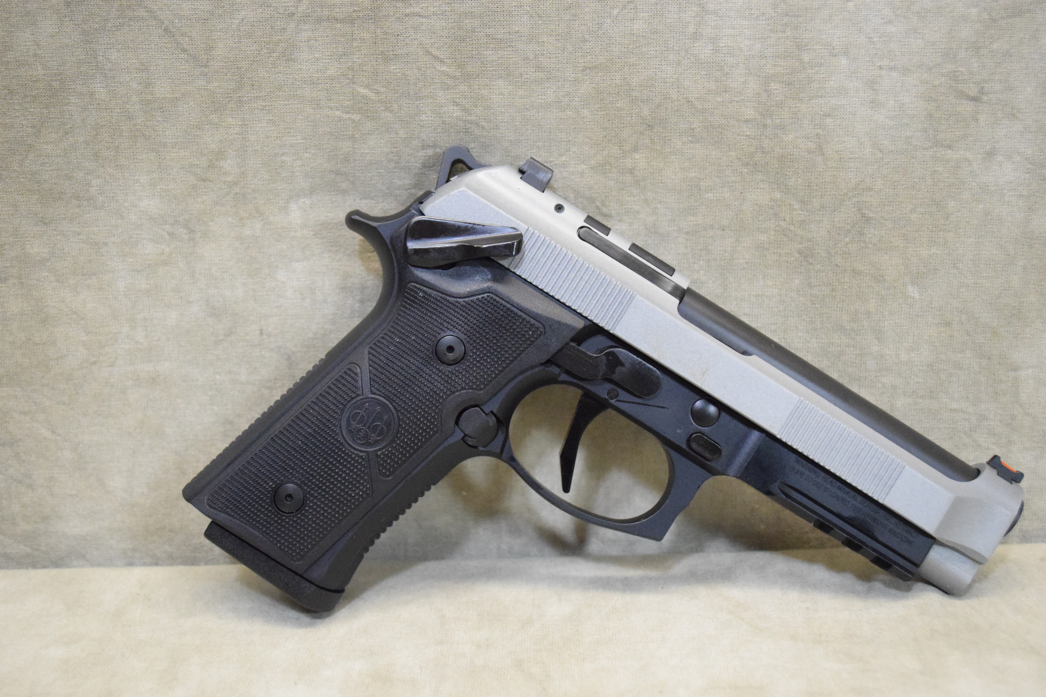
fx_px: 1220
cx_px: 523
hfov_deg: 46.4
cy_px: 348
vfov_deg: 31.9
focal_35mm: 42
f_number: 4.5
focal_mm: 28
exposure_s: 1/1250
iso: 7200
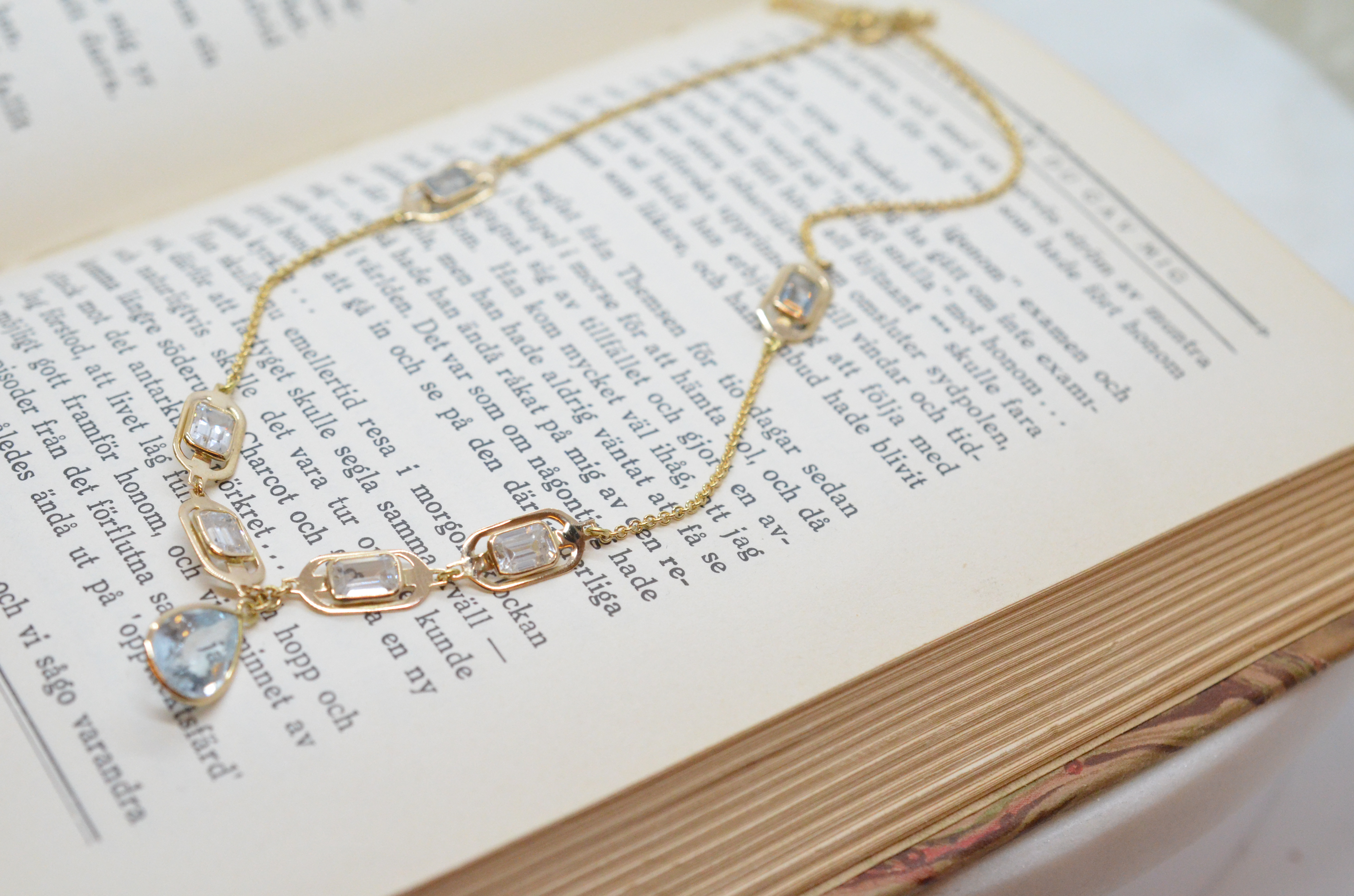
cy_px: 448
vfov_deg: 22.5
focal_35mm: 60
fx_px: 2252
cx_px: 677
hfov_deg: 33.5
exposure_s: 1/1600
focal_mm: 40
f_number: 6.3
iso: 4000
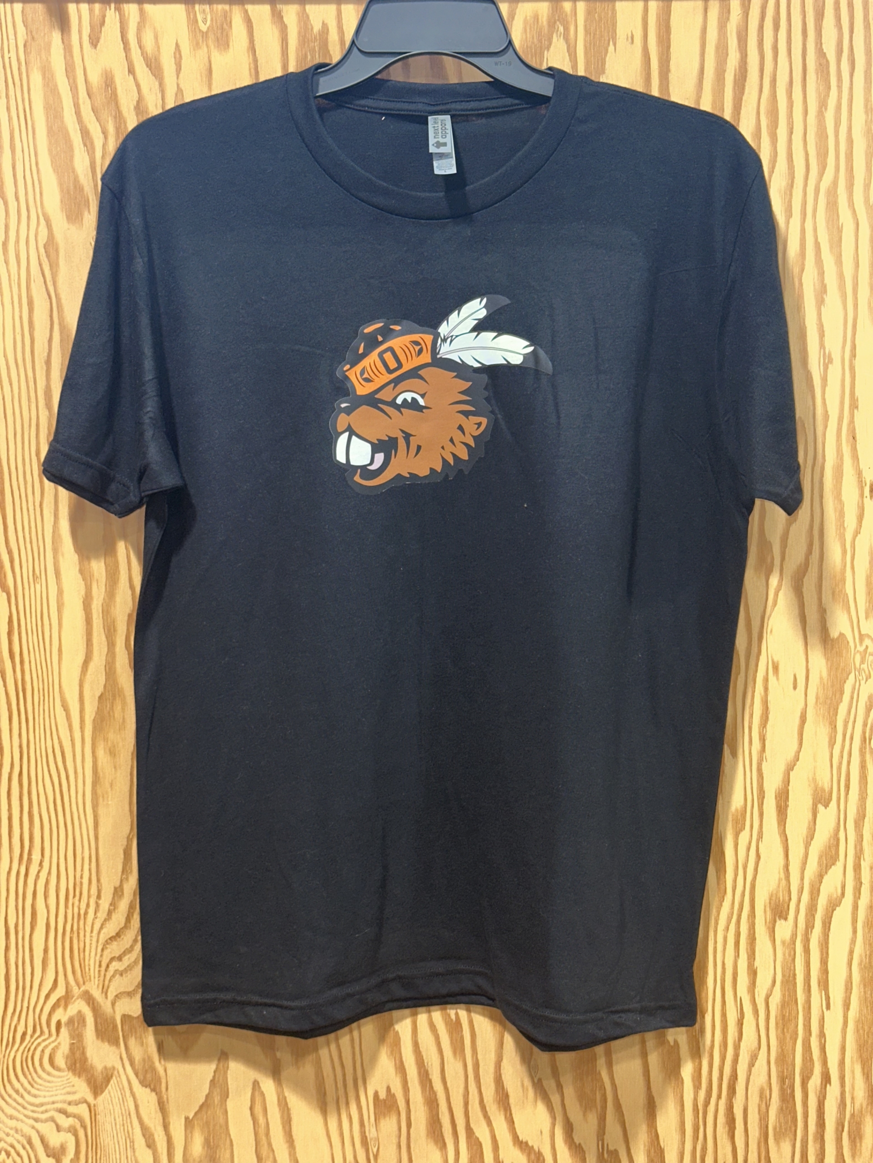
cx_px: 436
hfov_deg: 30.3
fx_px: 1614
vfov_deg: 39.7
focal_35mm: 48
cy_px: 582
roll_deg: -1.2
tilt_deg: -7.4
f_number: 1.78
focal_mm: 6.86
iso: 40
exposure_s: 1/22
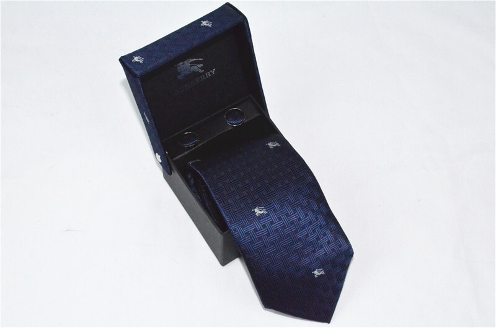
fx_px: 928
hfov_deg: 29.9
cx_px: 248
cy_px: 164
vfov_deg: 20.1
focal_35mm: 68
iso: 6400
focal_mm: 45
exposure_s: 1/250
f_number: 29
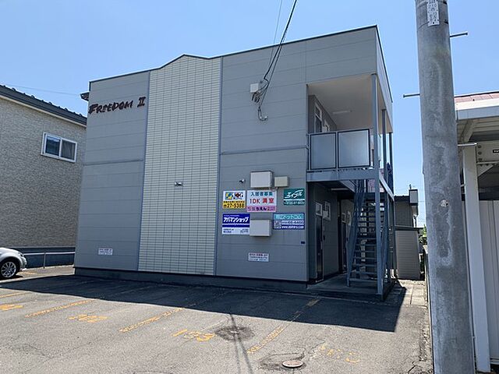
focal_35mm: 26
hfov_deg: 67.3
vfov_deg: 53.1
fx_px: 375
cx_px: 250
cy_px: 187
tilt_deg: +8.7
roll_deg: -2.0
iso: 25
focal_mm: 4.25
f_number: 1.8
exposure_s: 1/1406
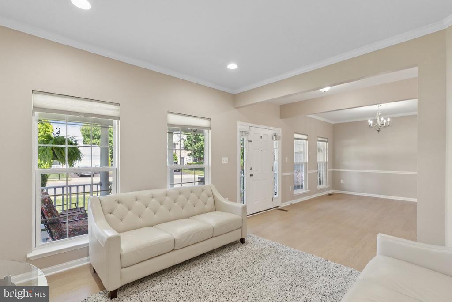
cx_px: 226
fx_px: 201
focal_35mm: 16
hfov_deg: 96.7
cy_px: 151
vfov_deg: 73.8
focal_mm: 16
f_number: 4
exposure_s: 1/160
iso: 1000
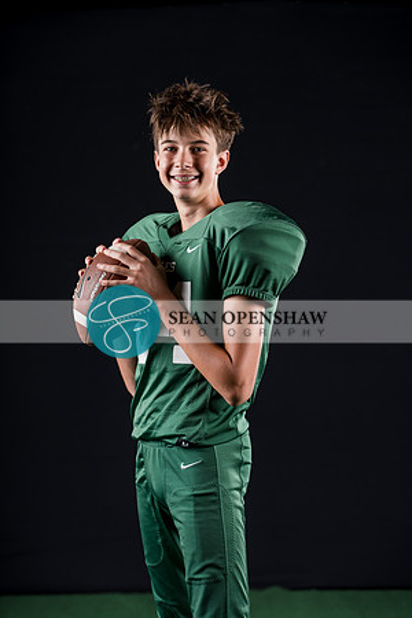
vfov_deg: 21.5
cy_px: 309
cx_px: 206
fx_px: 1631
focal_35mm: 95
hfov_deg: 14.4
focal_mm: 95
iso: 200
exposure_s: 1/160
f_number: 4
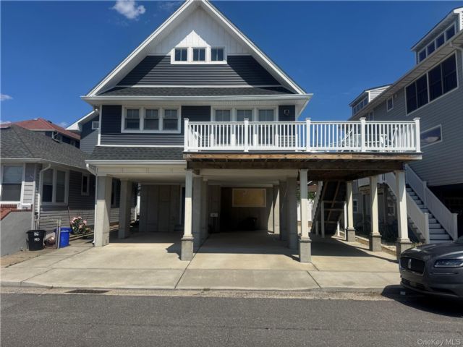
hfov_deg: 71.6
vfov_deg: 56.8
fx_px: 321
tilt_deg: +4.7
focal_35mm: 24
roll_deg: -0.7
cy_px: 174
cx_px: 232
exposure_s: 1/7937
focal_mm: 6.76
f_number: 1.78
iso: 80
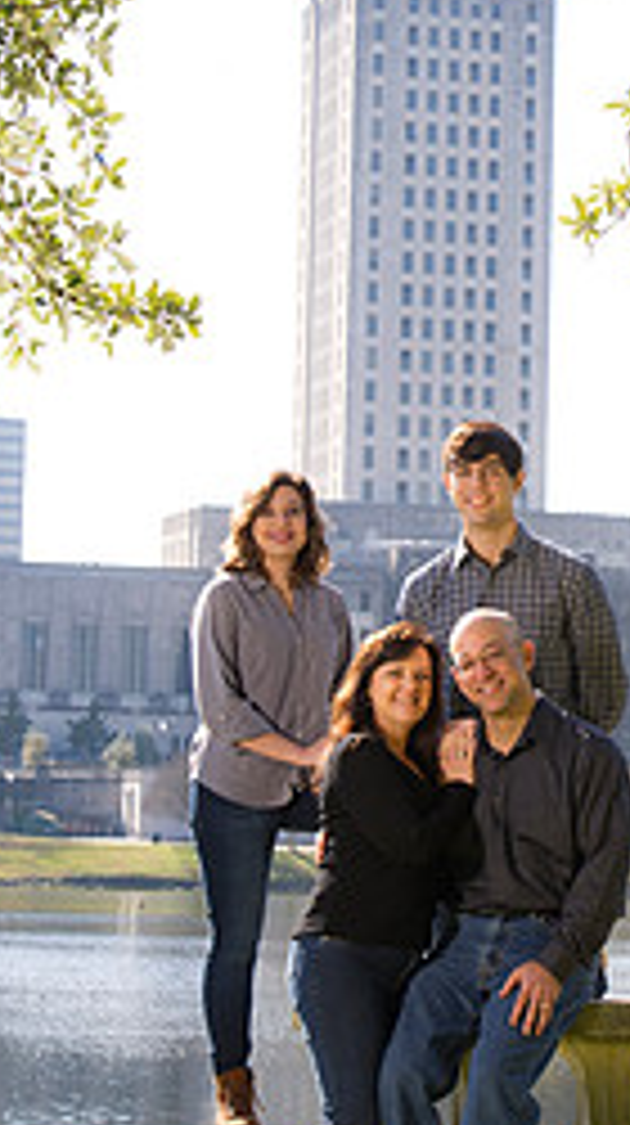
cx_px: 529
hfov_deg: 9.1
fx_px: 3933
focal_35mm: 132
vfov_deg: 16.2
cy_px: 333
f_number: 6.3
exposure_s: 1/250
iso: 200
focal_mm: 70
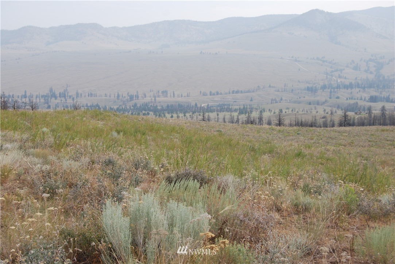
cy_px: 132
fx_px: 527
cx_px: 198
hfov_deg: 41.1
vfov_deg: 28.1
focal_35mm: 48
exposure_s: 1/250
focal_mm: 32
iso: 100
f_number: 8
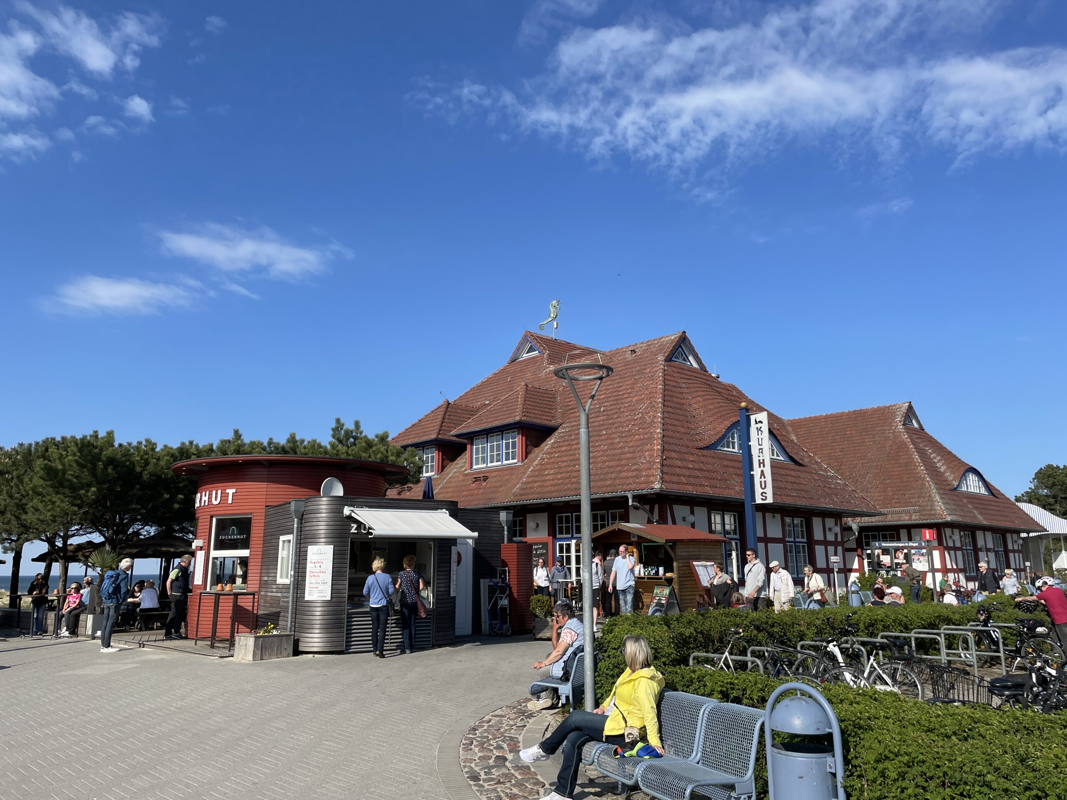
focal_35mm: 26
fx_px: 801
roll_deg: +1.3
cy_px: 400
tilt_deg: +11.7
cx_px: 534
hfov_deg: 67.3
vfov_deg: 53.1
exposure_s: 1/3610
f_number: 1.6
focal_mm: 4.2
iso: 32
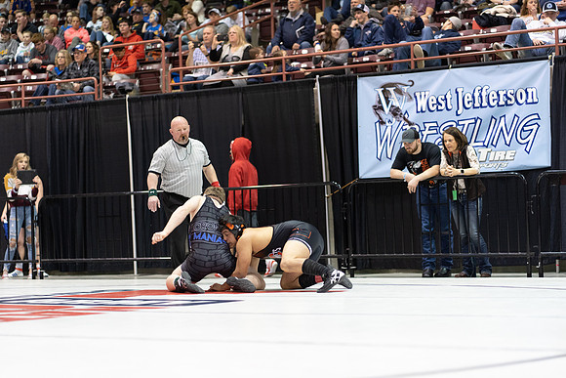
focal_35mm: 85
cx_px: 283
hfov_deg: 23.9
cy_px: 189
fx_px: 1337
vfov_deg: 16.1
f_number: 1.8
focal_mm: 85
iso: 2500
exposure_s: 1/500
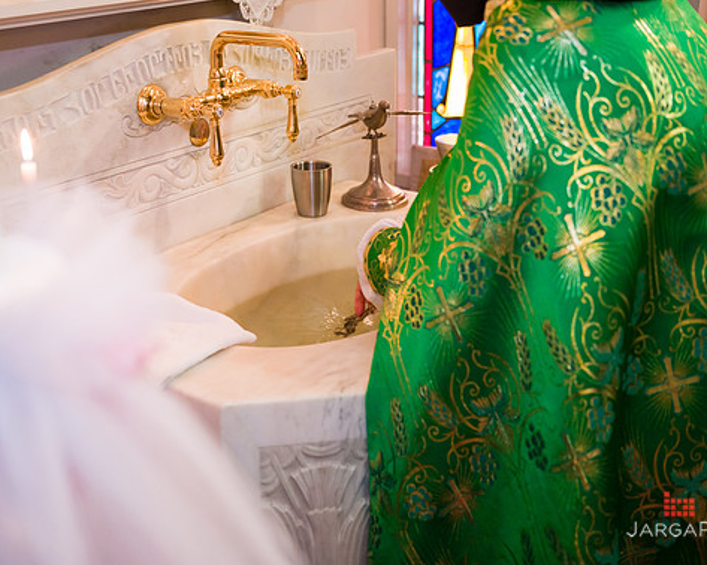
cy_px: 281
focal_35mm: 46
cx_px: 336
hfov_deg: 40.3
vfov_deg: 32.7
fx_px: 962
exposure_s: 1/125
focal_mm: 40
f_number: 3.2
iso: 3200
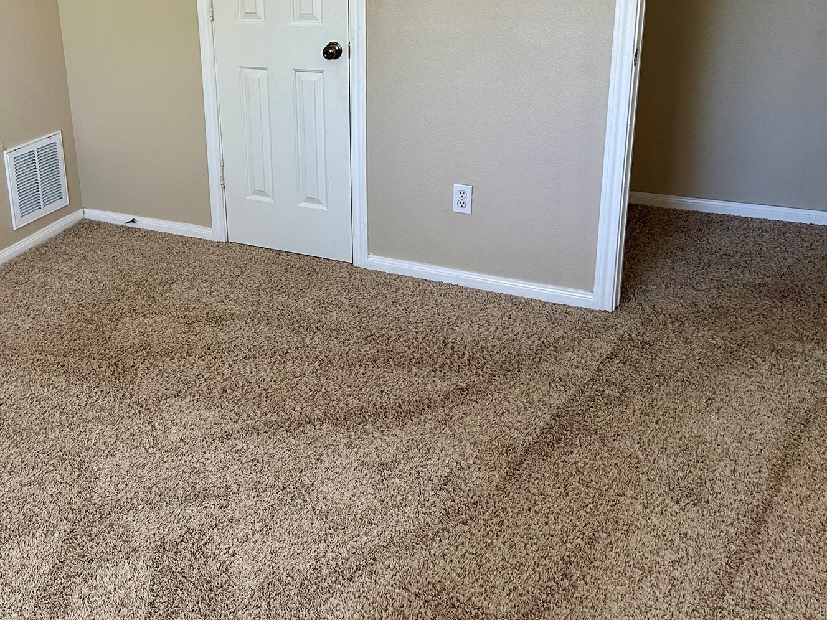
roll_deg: +4.0
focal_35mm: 37
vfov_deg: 37.9
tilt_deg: -17.3
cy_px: 174
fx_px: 884
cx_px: 201
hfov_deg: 48.1
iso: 250
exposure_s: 1/60
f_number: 1.78
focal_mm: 6.86
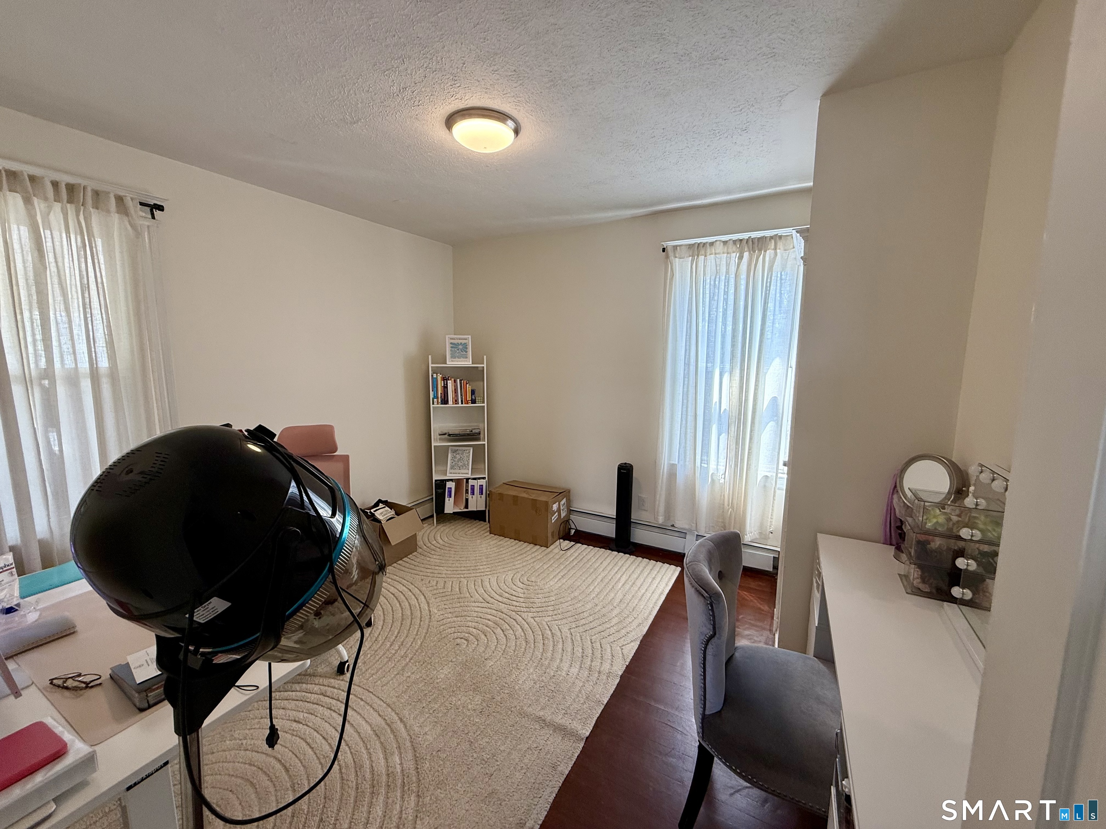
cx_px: 553
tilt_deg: -6.8
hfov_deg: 102.1
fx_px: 447
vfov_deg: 85.7
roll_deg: -0.1
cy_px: 414
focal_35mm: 14
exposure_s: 1/120
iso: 100
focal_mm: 2.22
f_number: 2.2
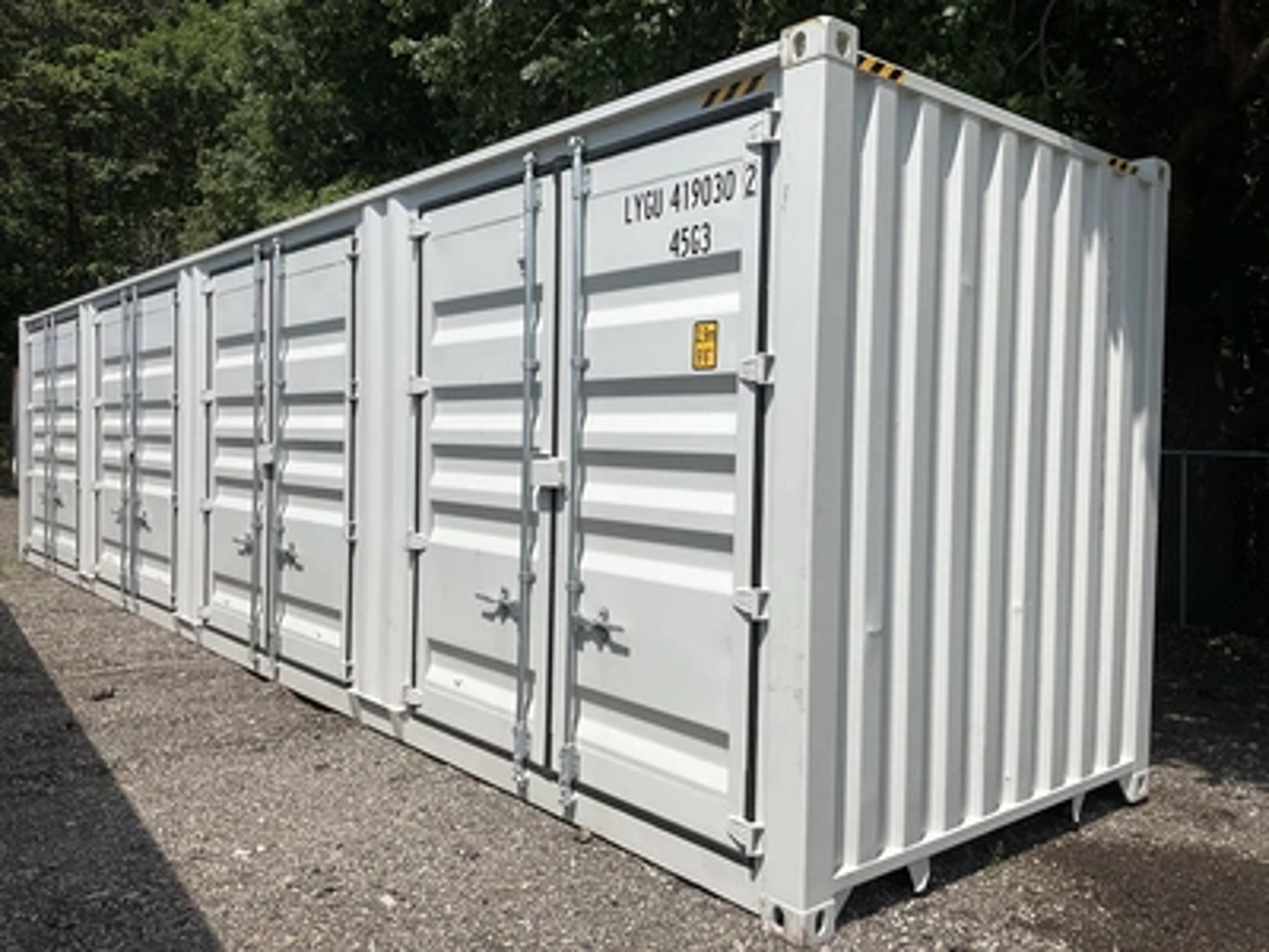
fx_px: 1063
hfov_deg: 61.7
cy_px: 476
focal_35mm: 29
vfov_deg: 48.2
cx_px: 634
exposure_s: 1/3534
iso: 25
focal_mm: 3
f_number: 1.8
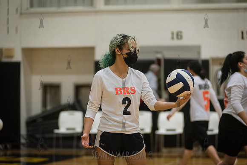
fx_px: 926
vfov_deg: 10.2
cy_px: 82
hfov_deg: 15.2
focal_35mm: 135
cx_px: 124
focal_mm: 135
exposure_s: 1/400
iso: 5000
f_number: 3.2
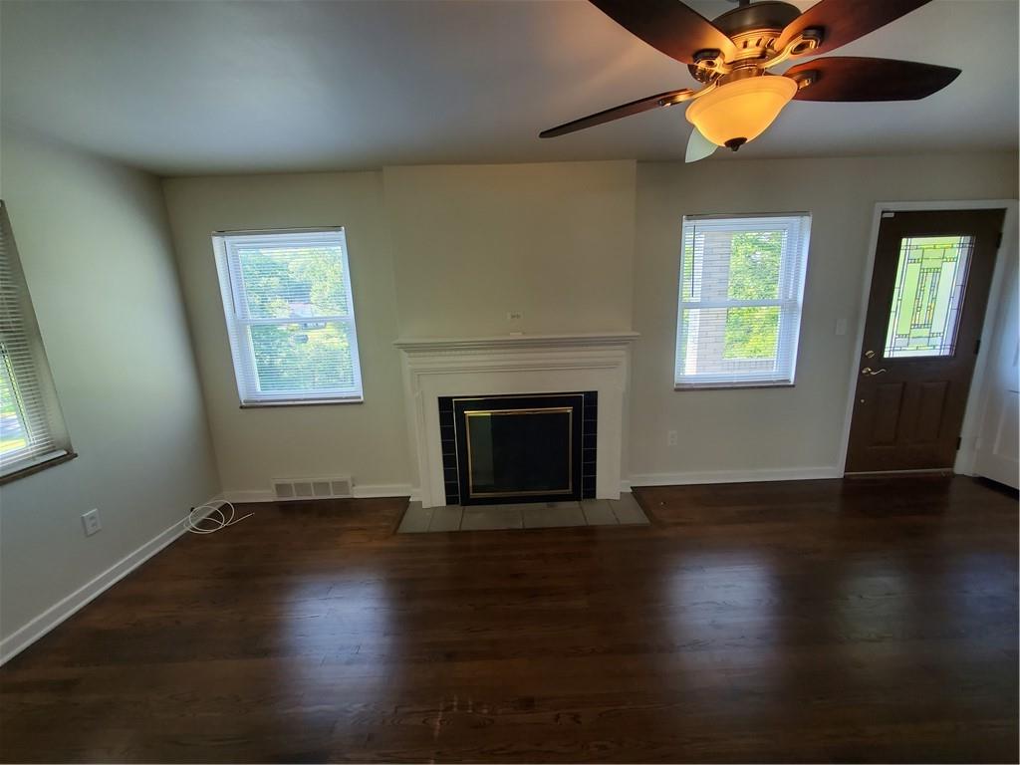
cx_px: 510
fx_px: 383
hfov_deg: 106.2
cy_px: 382
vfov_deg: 89.9
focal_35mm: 13
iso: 200
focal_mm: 1.8
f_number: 2.2
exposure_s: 1/60
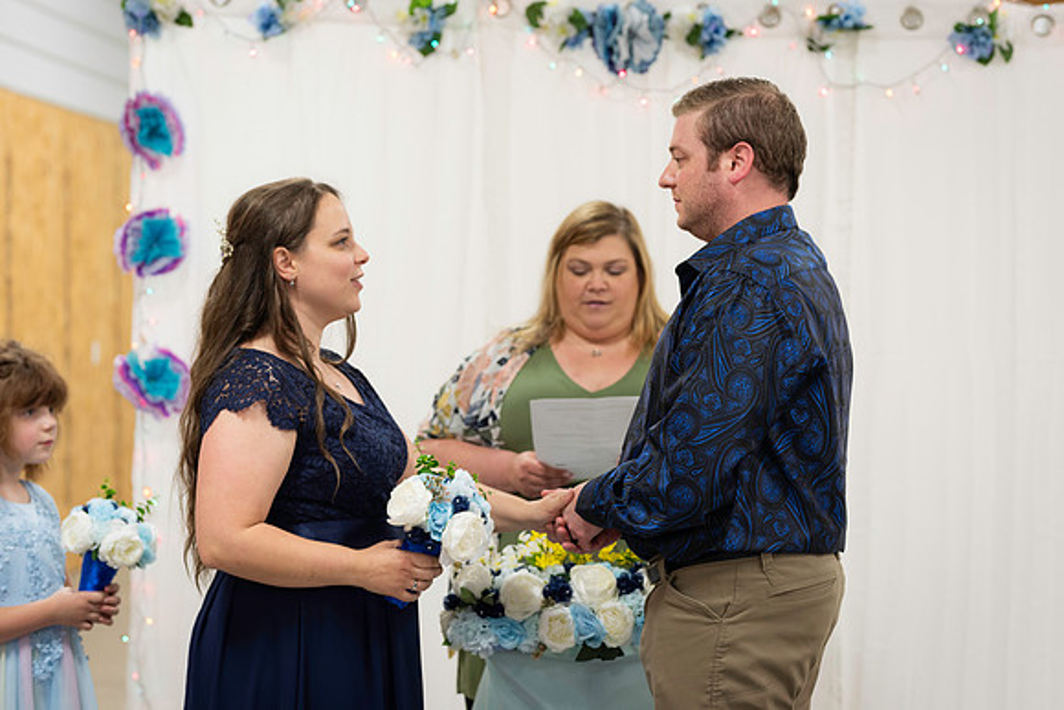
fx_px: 2639
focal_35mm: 89
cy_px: 337
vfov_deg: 15.3
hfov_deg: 22.8
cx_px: 532
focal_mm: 85
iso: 640
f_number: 3.5
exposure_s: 1/125
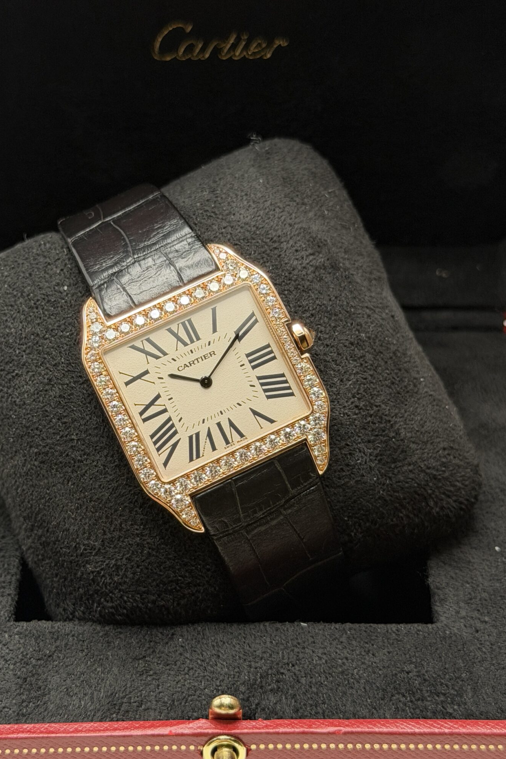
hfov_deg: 21.2
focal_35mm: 64
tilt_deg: -32.7
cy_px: 346
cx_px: 217
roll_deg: +0.1
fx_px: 1349
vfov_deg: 31.4
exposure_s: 1/60
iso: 100
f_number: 1.78
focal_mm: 6.76
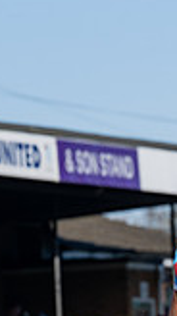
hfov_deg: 1.9
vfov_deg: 3.4
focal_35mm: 632
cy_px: 401
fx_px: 5284
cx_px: 49
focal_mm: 140
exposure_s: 1/2500
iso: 320
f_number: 5
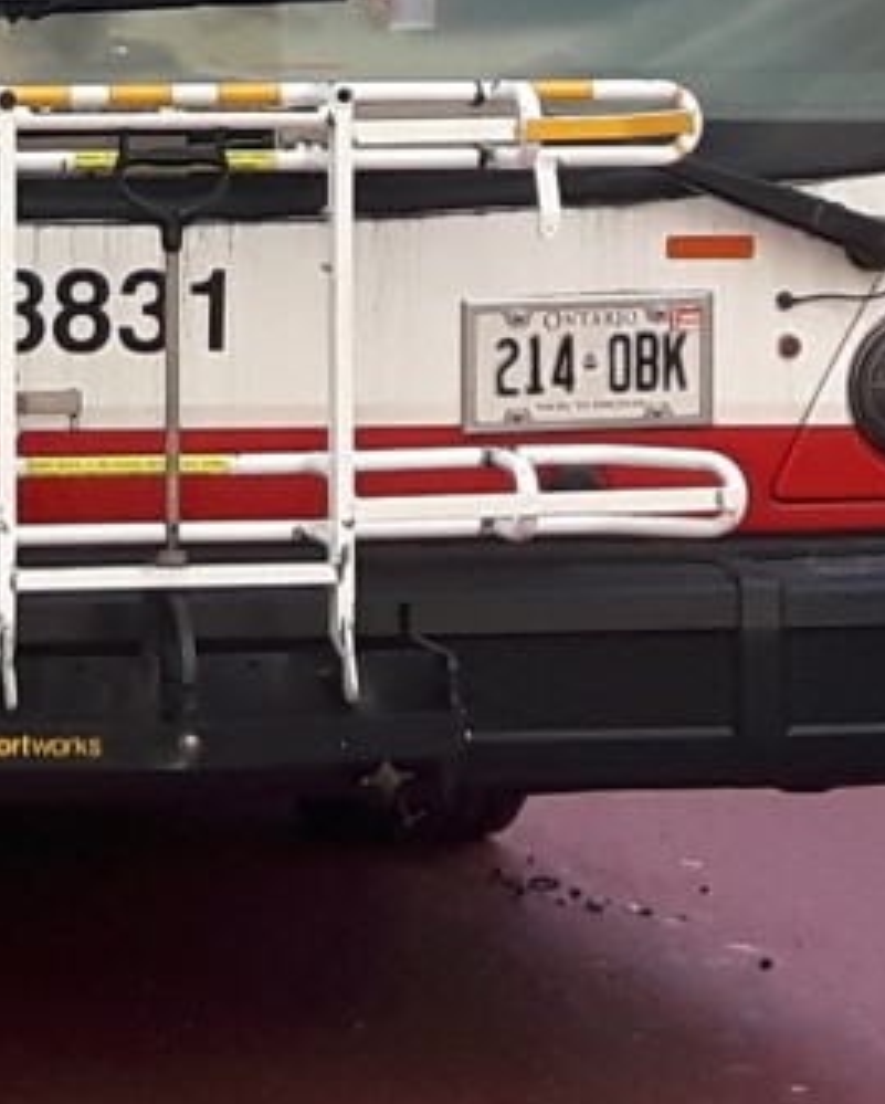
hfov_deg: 15.8
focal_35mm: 93
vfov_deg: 19.8
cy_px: -60
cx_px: -215
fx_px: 3041
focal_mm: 3.7
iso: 40
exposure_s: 1/146
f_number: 1.9
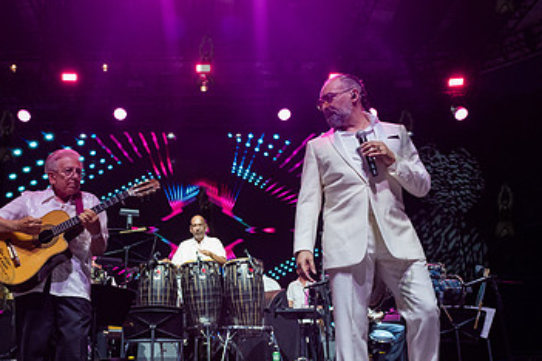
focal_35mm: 40
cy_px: 209
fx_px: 602
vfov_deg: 33.3
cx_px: 205
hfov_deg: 48.0
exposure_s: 1/500
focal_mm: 24
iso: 4000
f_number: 4
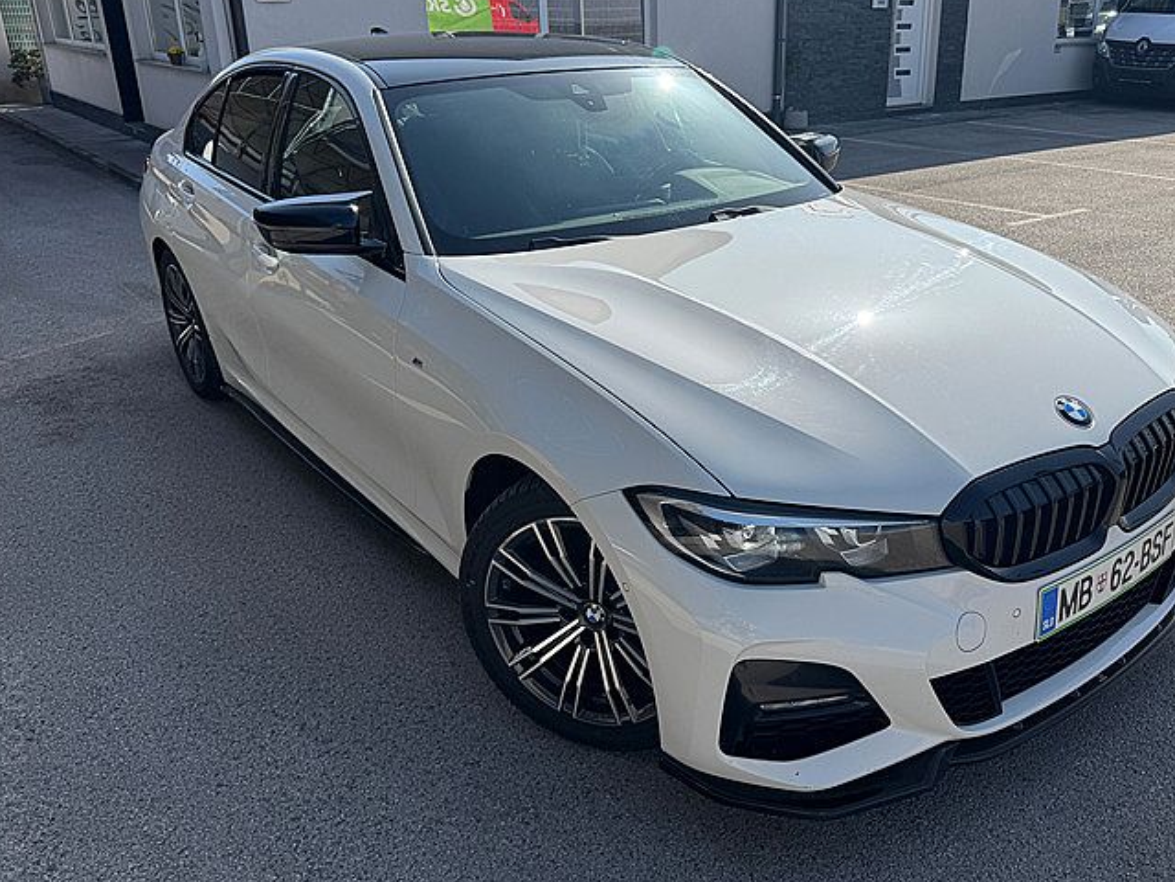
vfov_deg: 46.8
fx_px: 1018
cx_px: 712
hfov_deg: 59.4
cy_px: 408
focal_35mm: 30
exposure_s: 1/4049
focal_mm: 6.76
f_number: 1.78
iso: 80
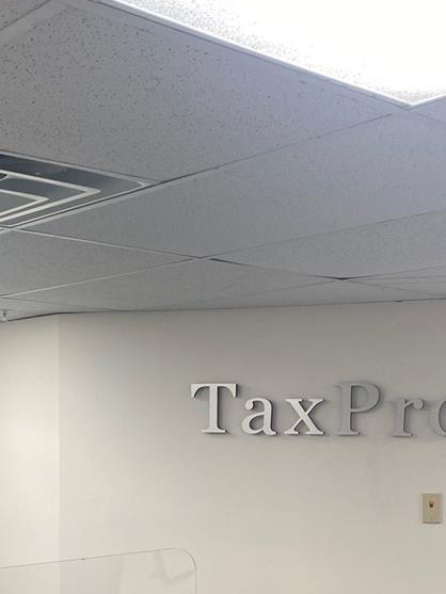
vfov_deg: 33.1
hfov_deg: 26.1
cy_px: 495
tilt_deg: -2.8
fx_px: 962
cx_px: 216
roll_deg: +0.8
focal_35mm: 56
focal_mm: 4.25
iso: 80
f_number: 1.8
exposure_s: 1/120
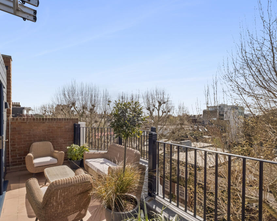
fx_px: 139
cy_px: 110
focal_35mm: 17
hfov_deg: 89.6
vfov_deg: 77.0
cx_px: 131
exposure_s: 1/1250
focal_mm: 10
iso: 640
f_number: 8
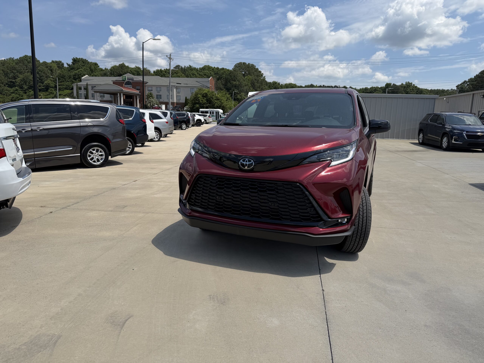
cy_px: 182
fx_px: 336
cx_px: 242
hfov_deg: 71.6
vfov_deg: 56.8
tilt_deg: -10.3
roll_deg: -1.5
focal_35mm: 24
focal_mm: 6.76
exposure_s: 1/8130
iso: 100
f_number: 1.78
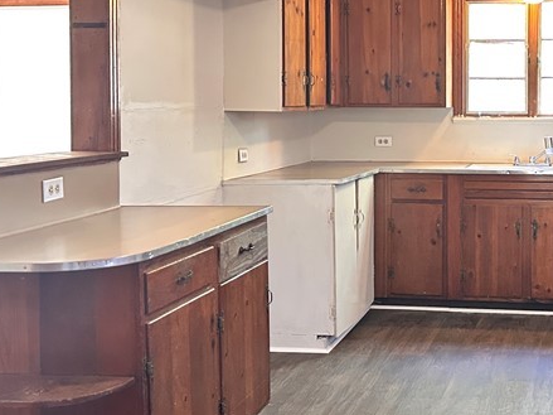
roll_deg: +0.0
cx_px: 446
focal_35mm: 56
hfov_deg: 33.3
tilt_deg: -3.3
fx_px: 894
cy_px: 136
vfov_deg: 25.9
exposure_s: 1/60
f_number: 1.78
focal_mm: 6.86
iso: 640
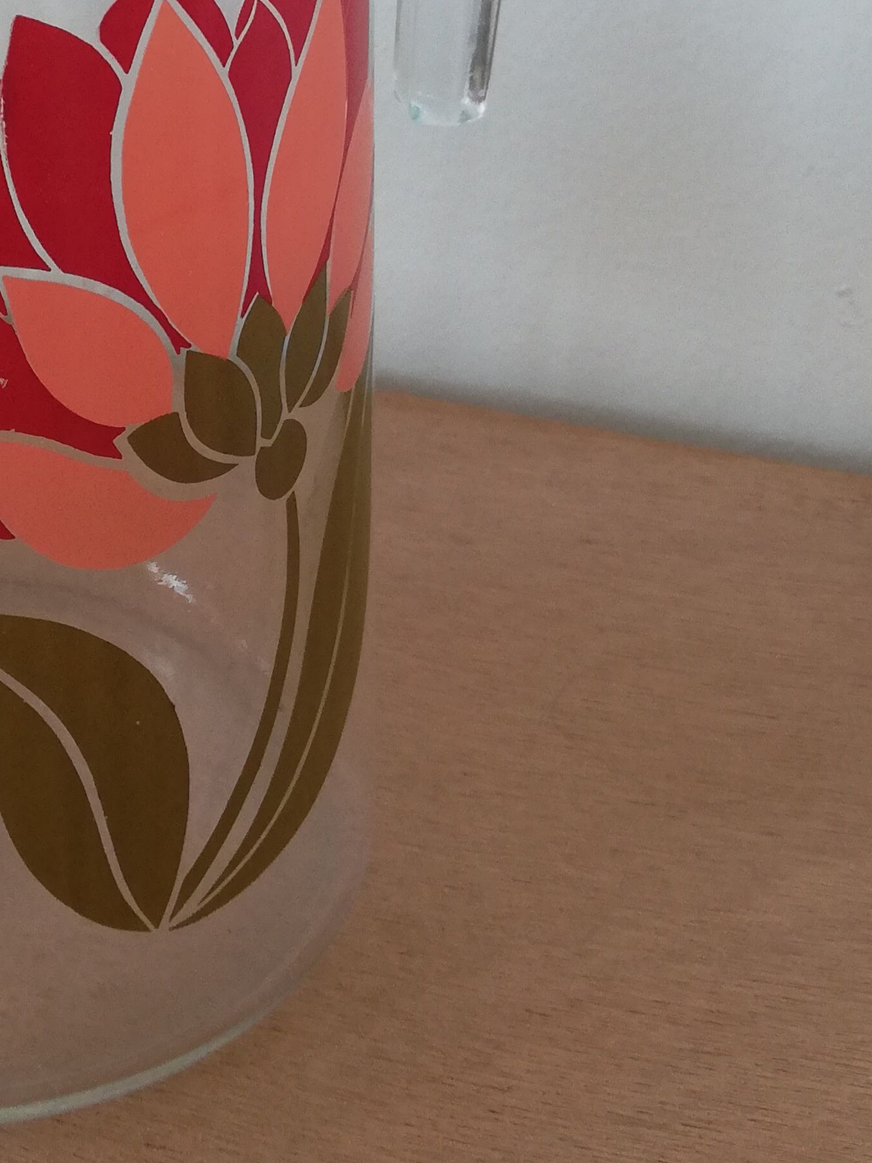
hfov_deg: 21.7
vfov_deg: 28.2
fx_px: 2217
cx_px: 68
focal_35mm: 66
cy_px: 102
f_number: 2.2
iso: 100
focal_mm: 3.81
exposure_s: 1/50
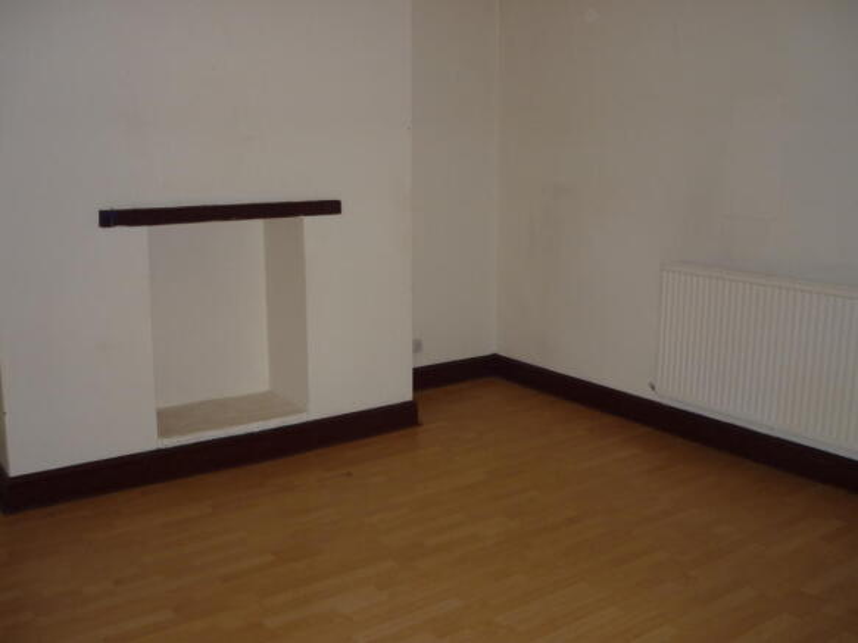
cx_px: 429
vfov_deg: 42.9
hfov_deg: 55.4
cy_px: 322
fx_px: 818
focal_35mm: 33
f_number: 2.8
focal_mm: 5.5
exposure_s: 1/30
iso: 125
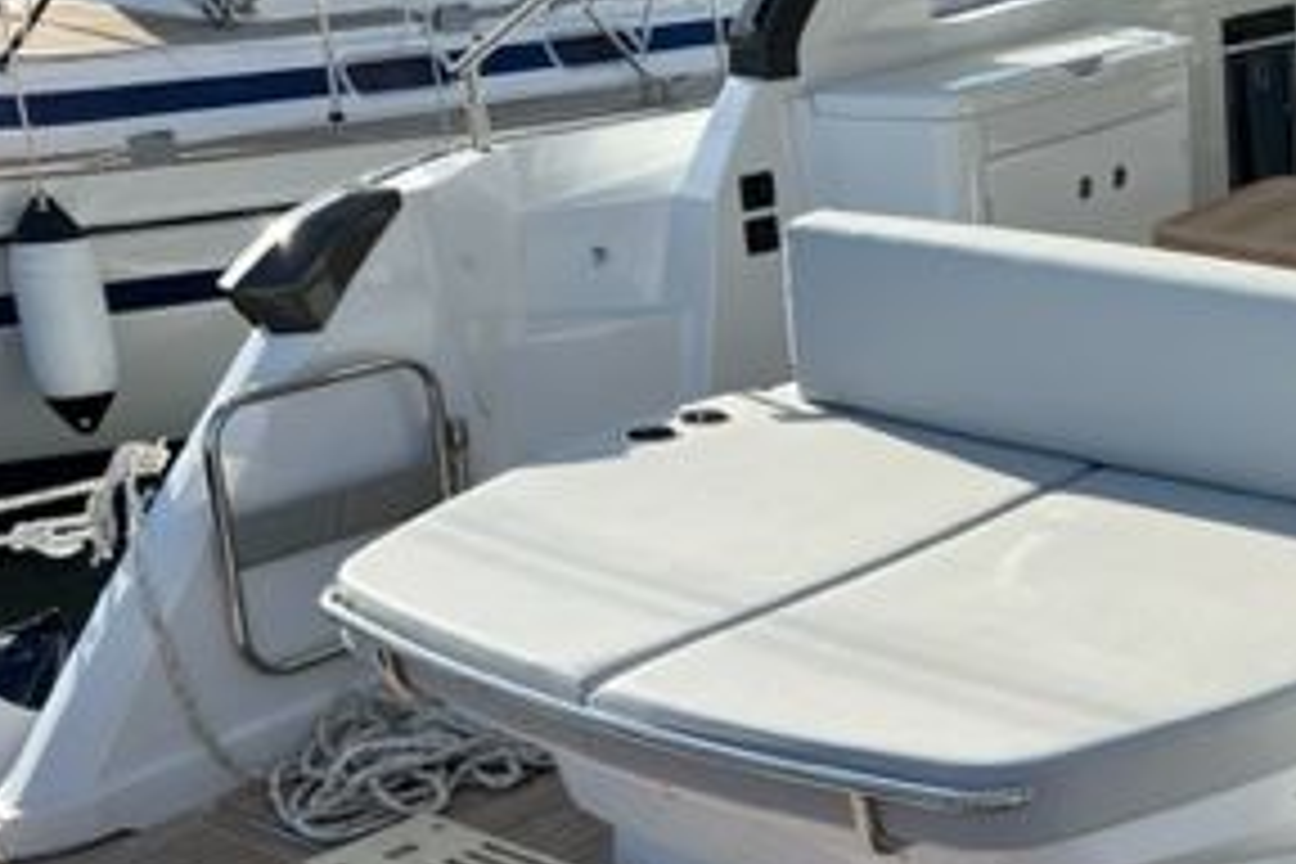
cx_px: 1246
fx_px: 2160
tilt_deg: -19.3
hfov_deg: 31.3
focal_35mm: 60
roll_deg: -0.4
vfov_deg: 22.5
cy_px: 608
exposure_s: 1/3968
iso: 50
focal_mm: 5.7
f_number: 1.5
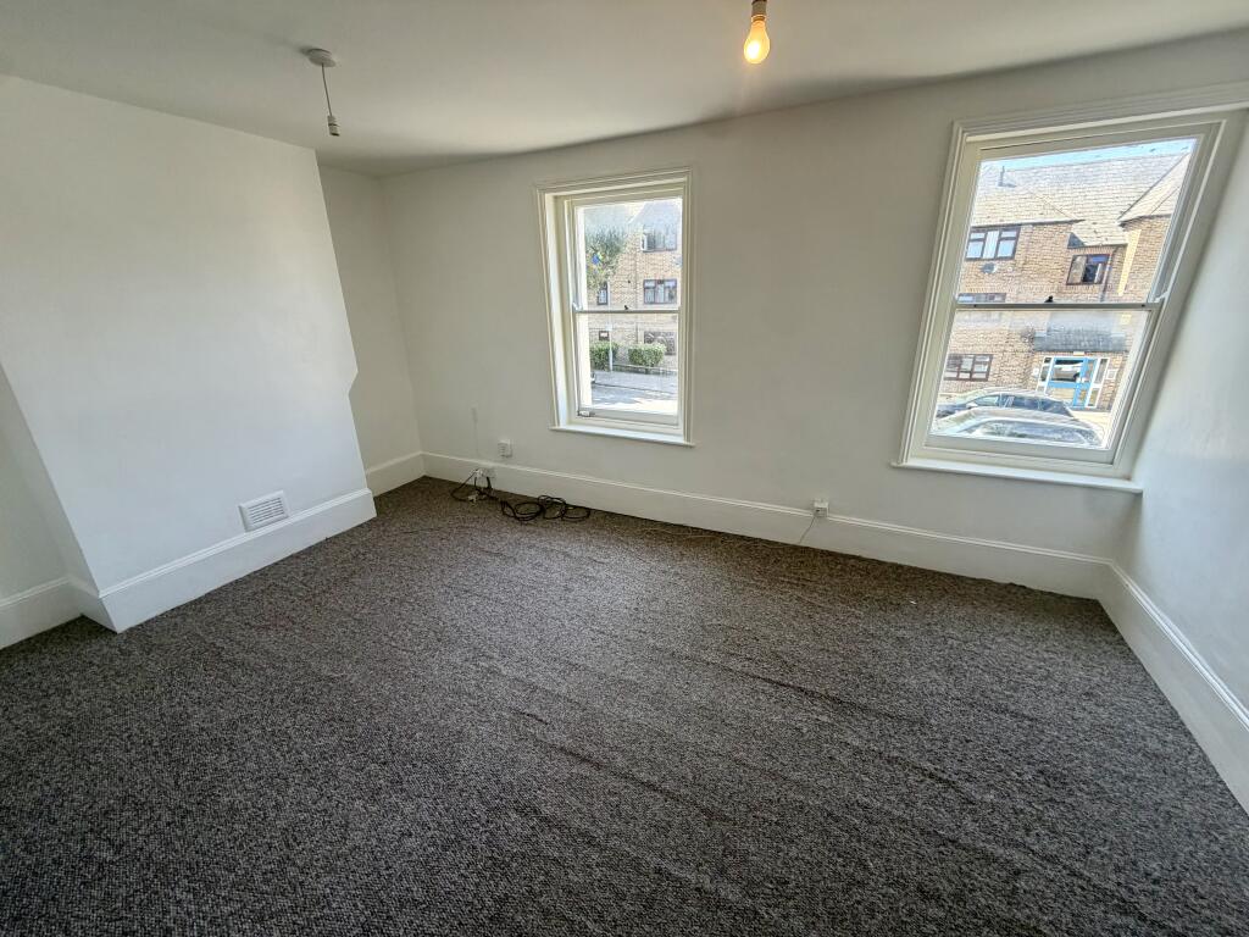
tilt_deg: -18.6
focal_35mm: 14
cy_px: 468
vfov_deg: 85.7
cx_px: 624
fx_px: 505
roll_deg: +0.3
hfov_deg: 102.1
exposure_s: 1/121
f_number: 2.2
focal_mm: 2.22
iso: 80
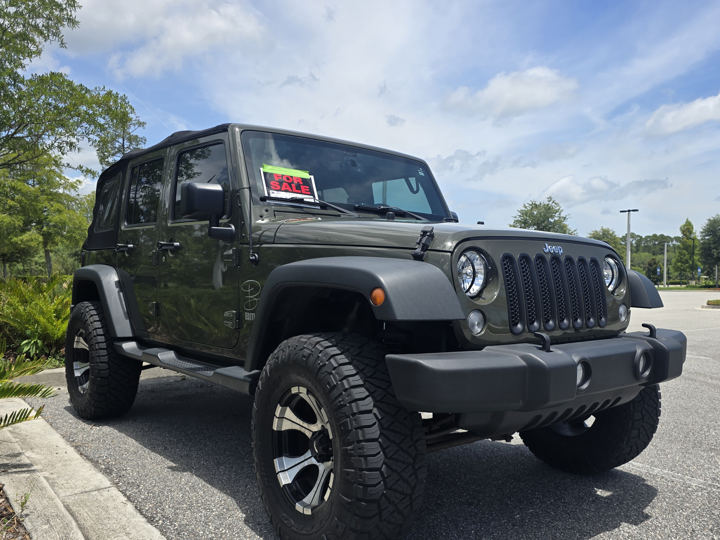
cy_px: 316
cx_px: 397
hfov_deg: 61.5
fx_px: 603
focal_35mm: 29
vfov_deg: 48.0
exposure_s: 1/668
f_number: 1.7
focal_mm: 6.3
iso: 12
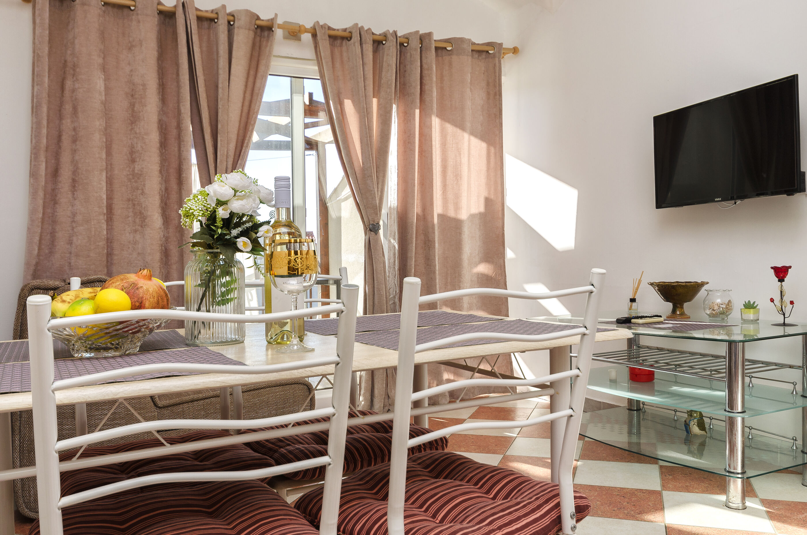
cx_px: 404
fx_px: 671
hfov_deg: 62.0
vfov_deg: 43.4
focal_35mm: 30
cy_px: 268
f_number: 7.1
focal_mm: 20
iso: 125
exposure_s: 1/100
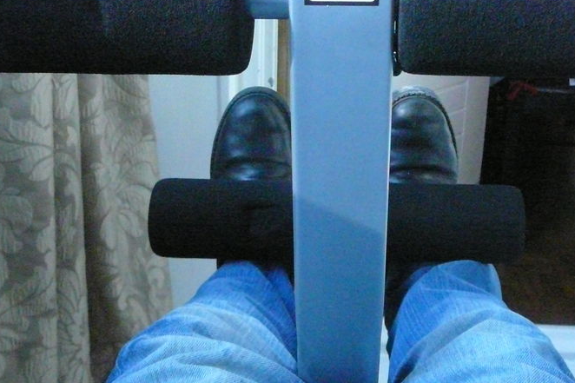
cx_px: 314
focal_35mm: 55
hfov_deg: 36.2
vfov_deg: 24.6
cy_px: 195
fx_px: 878
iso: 800
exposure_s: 1/320
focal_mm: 5.2
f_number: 2.8
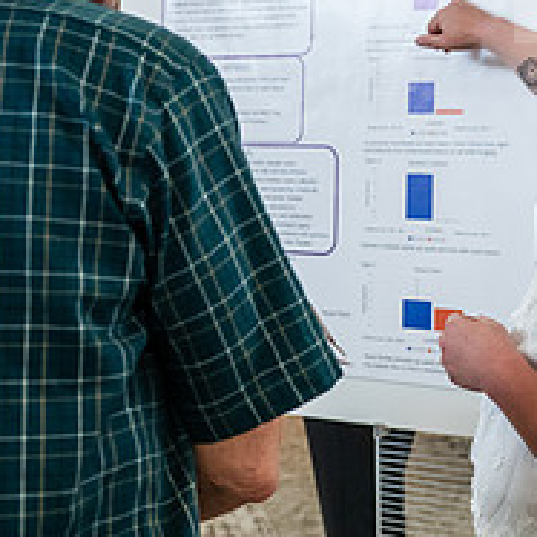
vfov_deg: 23.2
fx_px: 1299
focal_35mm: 74
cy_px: 151
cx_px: 428
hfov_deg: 23.0
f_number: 3.2
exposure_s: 1/200
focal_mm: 28
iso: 2000
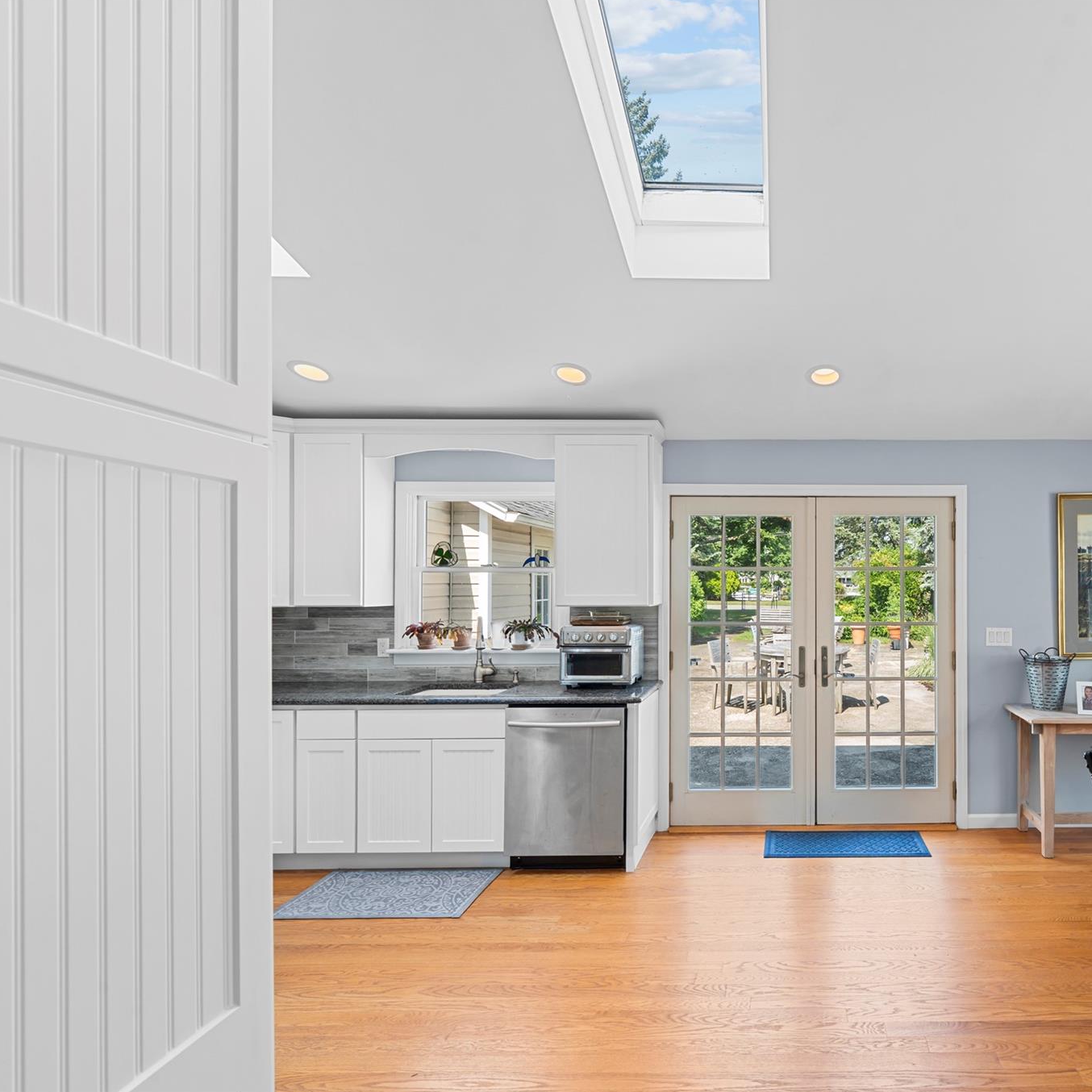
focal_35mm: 18
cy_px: 545
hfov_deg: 75.8
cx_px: 797
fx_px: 642
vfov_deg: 80.7
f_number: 10
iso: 320
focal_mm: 14
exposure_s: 1/4
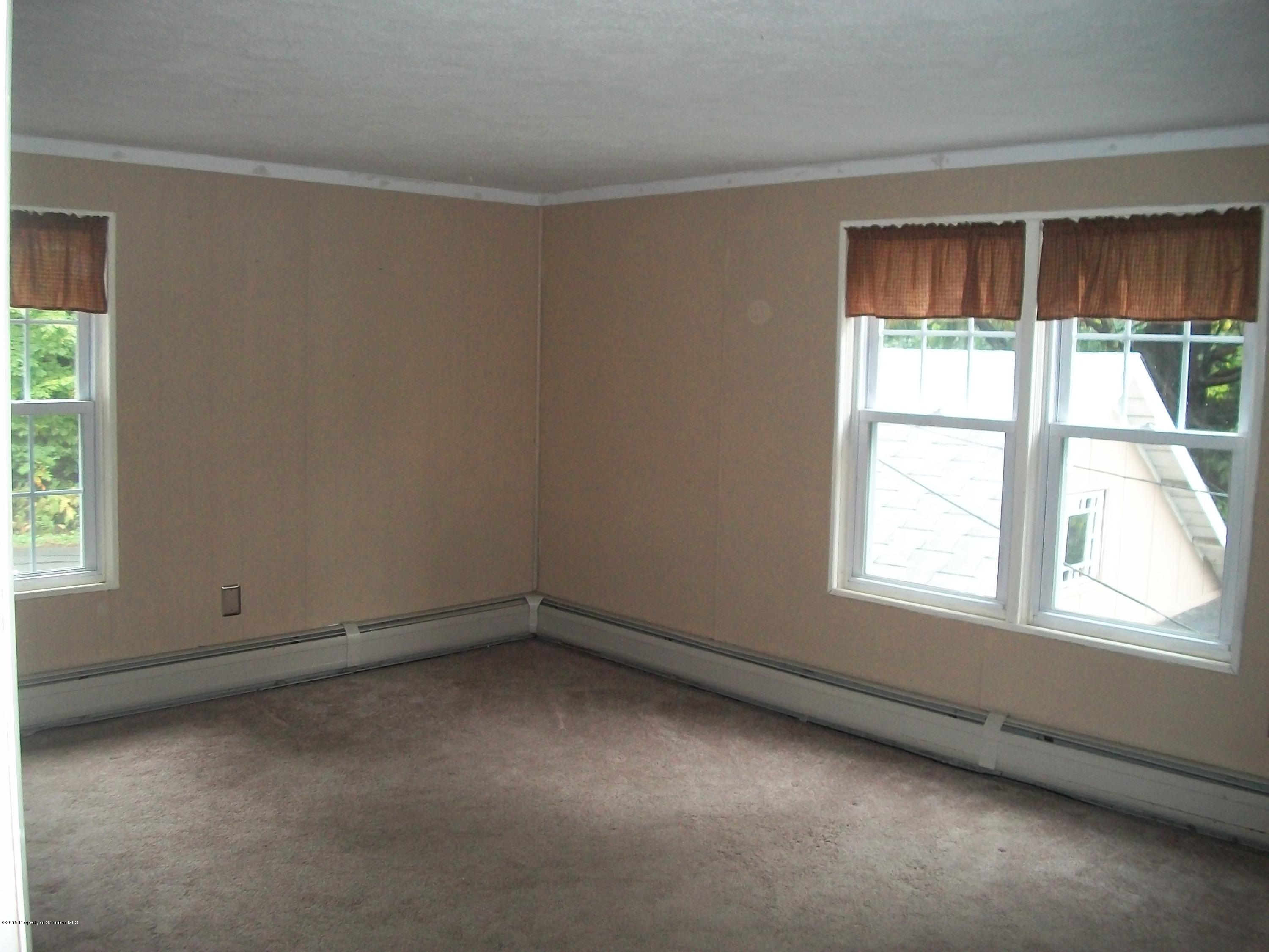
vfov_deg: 44.2
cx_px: 634
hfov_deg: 56.8
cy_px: 476
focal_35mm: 32
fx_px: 1173
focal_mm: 5.7
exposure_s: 1/30
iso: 240
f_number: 2.9
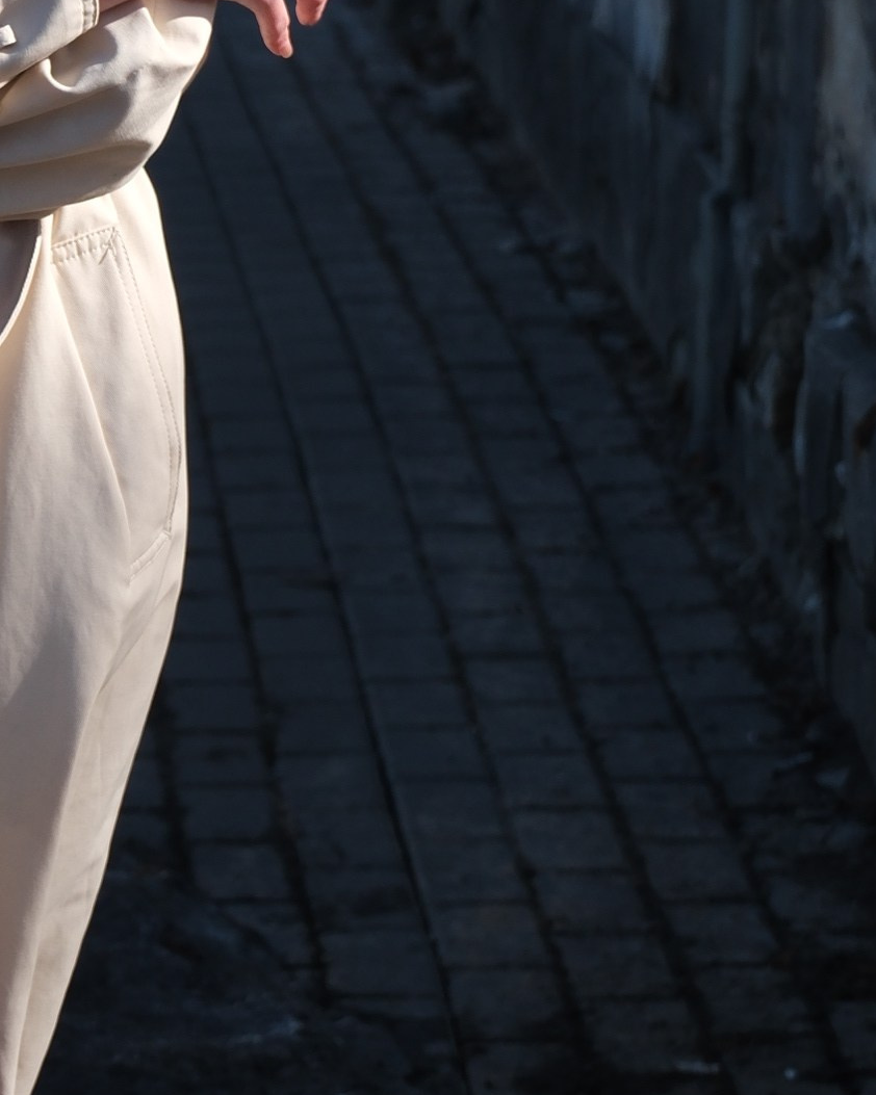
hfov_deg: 7.6
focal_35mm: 202
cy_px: 590
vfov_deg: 9.6
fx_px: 6548
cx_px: -233
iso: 200
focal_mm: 39.6
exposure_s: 1/850
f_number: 4.2
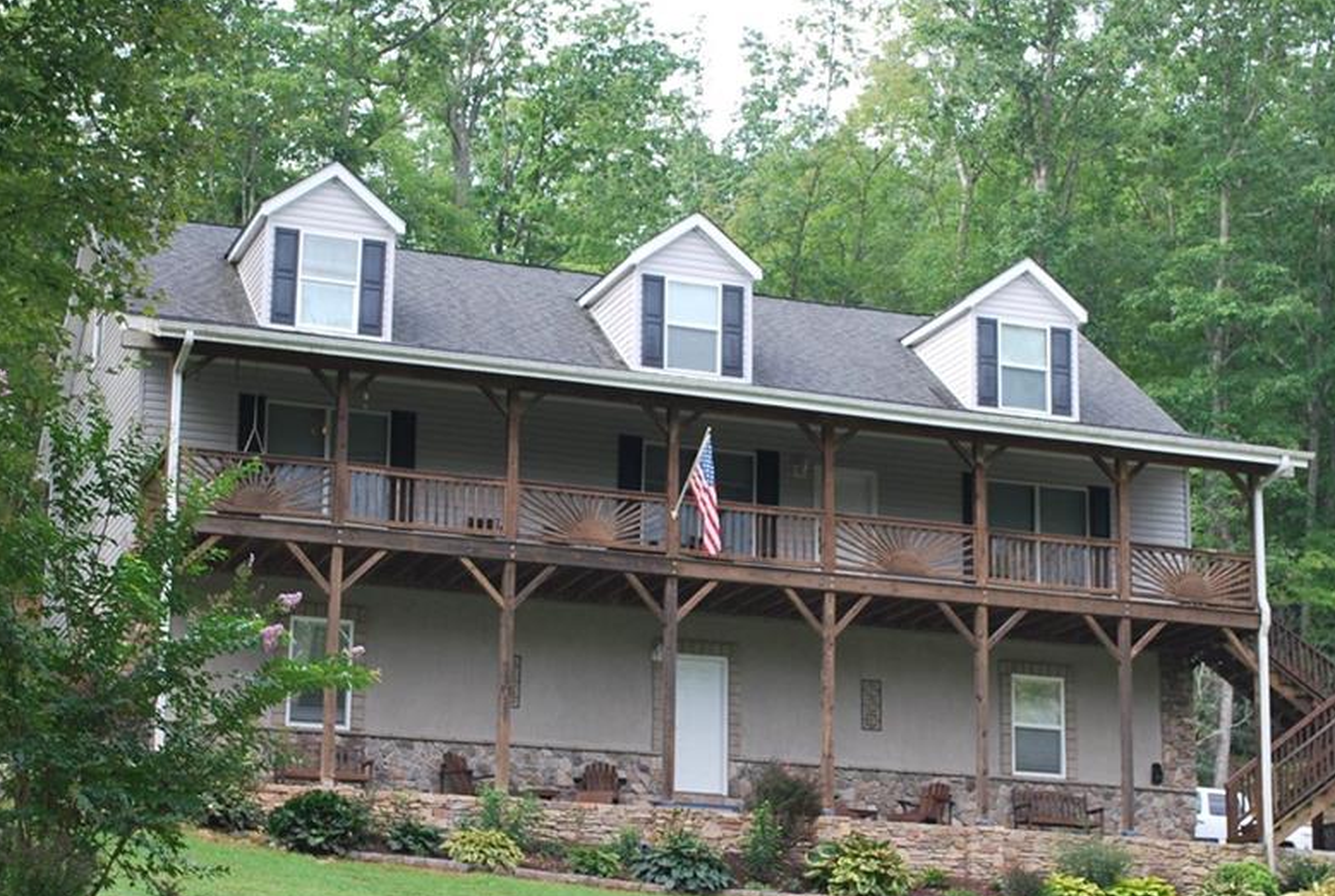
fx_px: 2787
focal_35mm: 75
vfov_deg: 18.2
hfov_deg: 26.9
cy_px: 547
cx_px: 681
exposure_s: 1/100
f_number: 5.3
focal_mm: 38
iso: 200
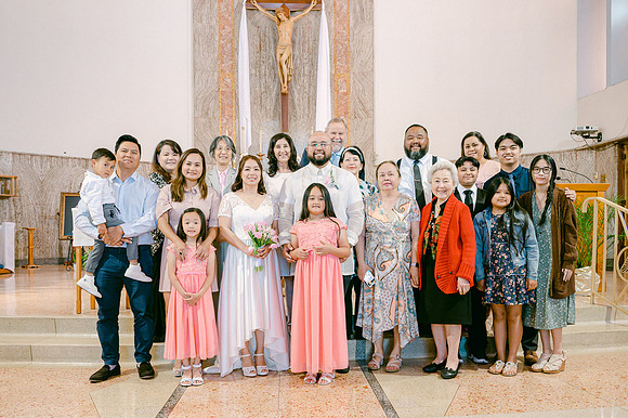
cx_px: 317
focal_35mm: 33
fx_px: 579
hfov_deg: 57.0
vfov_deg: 39.6
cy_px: 242
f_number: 4
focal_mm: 28
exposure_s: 1/100
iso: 1600
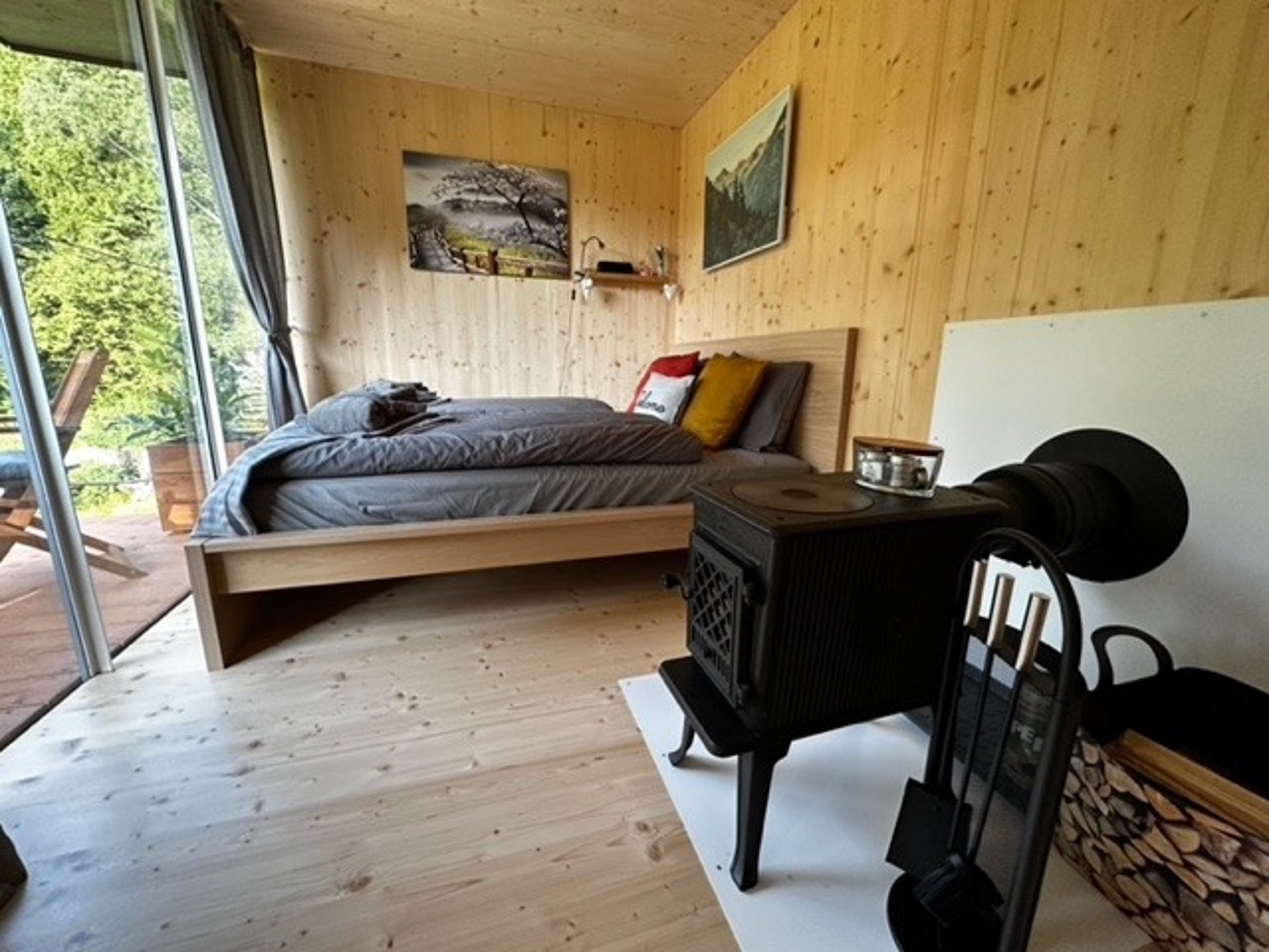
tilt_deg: -13.1
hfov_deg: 102.1
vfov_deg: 85.7
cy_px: 476
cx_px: 634
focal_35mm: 14
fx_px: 513
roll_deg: -1.0
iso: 250
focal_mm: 2.22
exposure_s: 1/99
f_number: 2.2
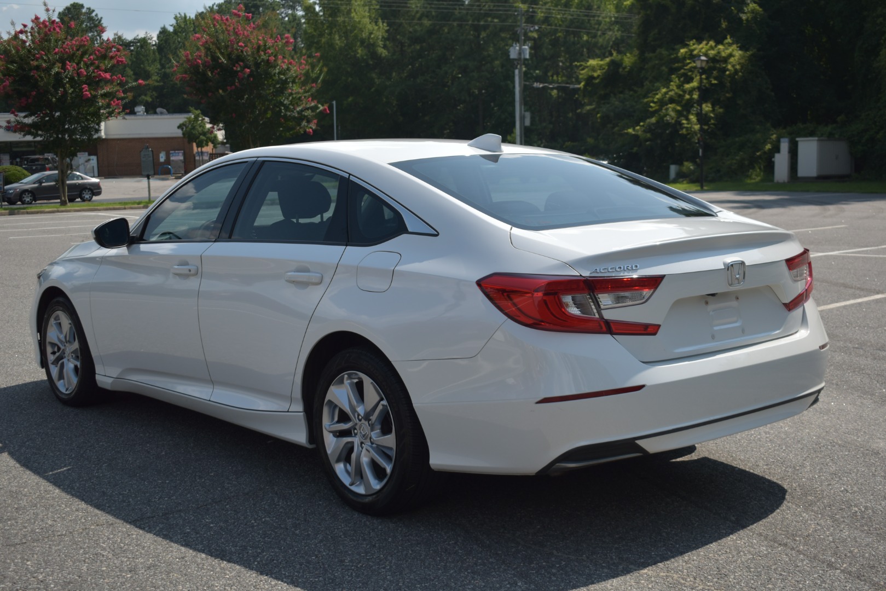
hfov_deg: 42.3
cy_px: 296
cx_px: 443
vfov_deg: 29.0
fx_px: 1145
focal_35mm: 46
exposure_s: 1/800
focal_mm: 31
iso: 100
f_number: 4.2
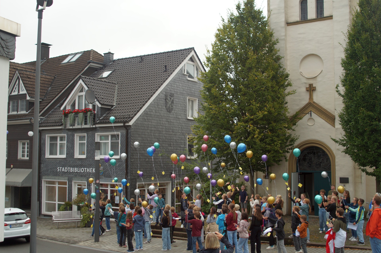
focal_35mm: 42
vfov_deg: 31.9
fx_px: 444
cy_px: 126
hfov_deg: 46.4
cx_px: 190
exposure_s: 1/160
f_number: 5.6
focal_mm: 28
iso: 100
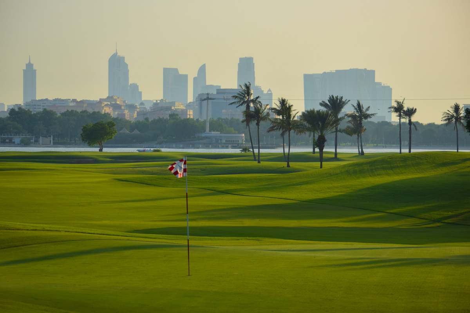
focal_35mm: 138
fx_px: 1802
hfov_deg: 14.9
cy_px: 156
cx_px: 235
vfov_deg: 9.9
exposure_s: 1/800
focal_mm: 92
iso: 100
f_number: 4.5
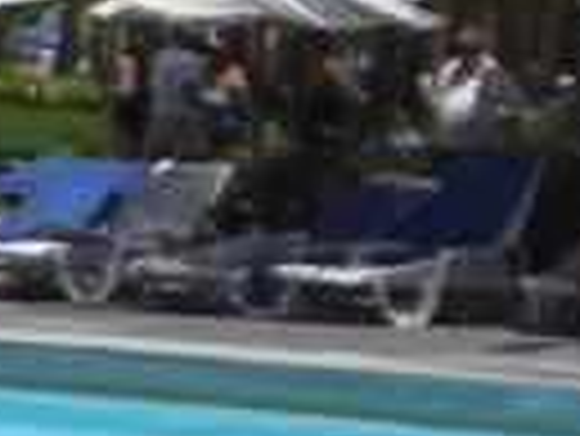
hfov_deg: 6.0
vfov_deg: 4.9
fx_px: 5048
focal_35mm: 301
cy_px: 373
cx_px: -1223
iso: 64
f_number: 8
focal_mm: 6.2
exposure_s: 1/320
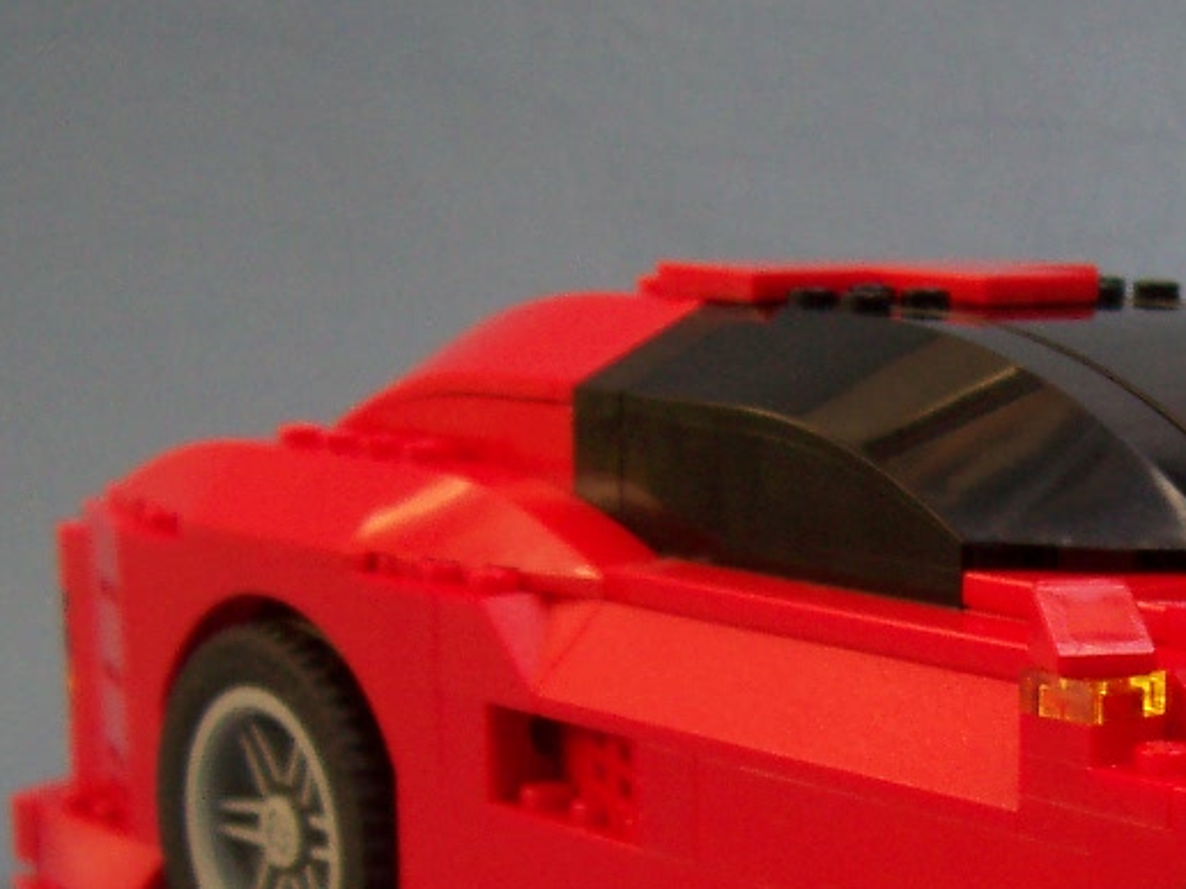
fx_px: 2946
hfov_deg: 21.7
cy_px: 848
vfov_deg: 16.9
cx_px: 1250
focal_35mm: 86
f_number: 2.8
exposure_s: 1/60
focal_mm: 5.6
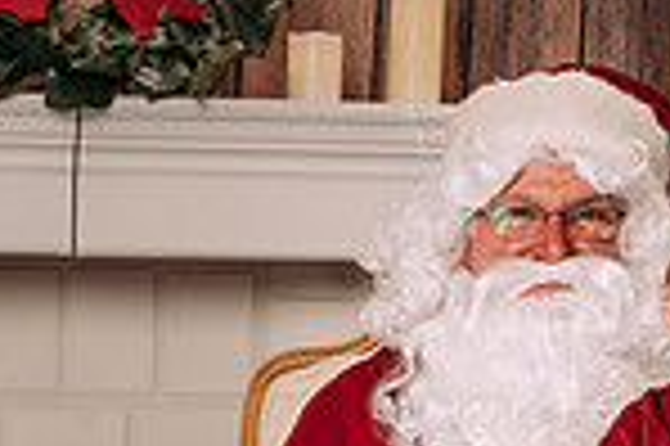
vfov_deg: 9.0
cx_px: 200
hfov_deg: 14.1
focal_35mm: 145
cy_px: 847
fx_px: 2696
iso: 100
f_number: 5.6
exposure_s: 1/100
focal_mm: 35
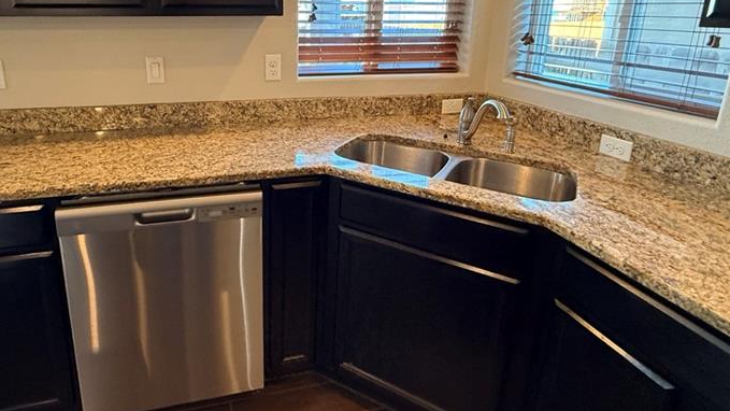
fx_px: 445
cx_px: 291
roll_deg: -0.1
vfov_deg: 48.3
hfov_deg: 77.8
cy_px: 122
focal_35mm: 23
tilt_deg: -13.6
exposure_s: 1/120
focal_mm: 2.22
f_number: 2.2
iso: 500
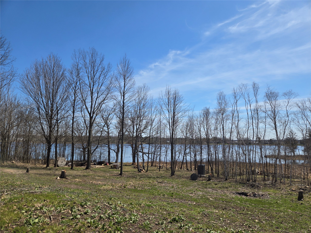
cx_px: 156
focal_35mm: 23
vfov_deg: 58.9
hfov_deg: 73.9
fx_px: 207
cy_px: 116
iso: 25
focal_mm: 5.4
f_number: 1.8
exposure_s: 1/2417
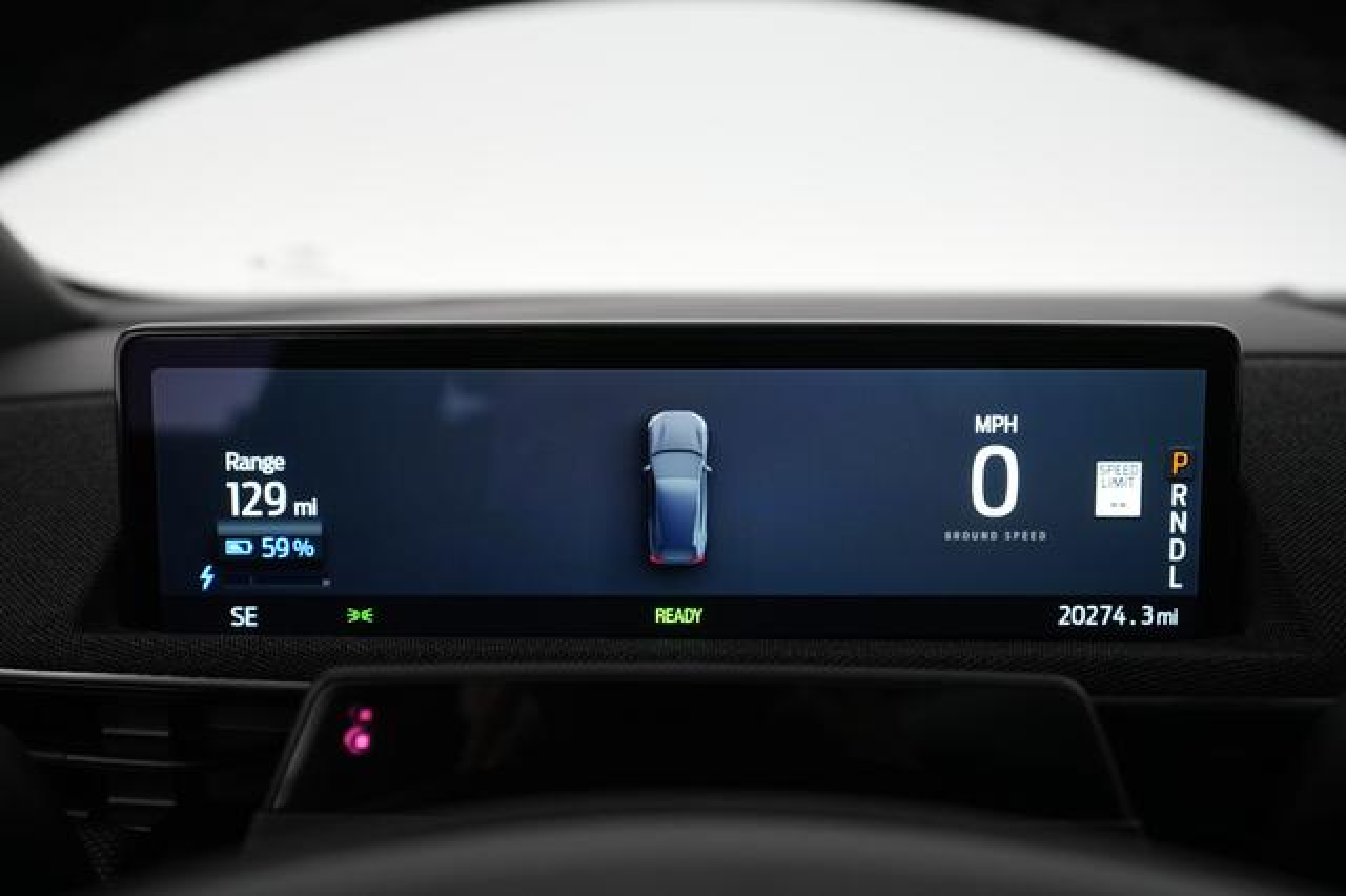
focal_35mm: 27
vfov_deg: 47.9
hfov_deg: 67.4
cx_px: 673
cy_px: 448
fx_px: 1009
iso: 2500
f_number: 4
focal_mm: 27
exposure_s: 1/100
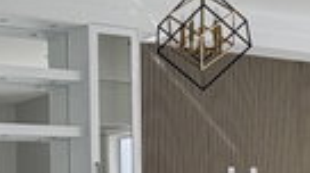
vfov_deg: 13.0
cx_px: 36
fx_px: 739
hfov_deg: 23.1
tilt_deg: -1.0
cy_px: 219
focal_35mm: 90
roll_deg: +0.9
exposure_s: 1/120
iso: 100
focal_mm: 2.22
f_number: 2.2
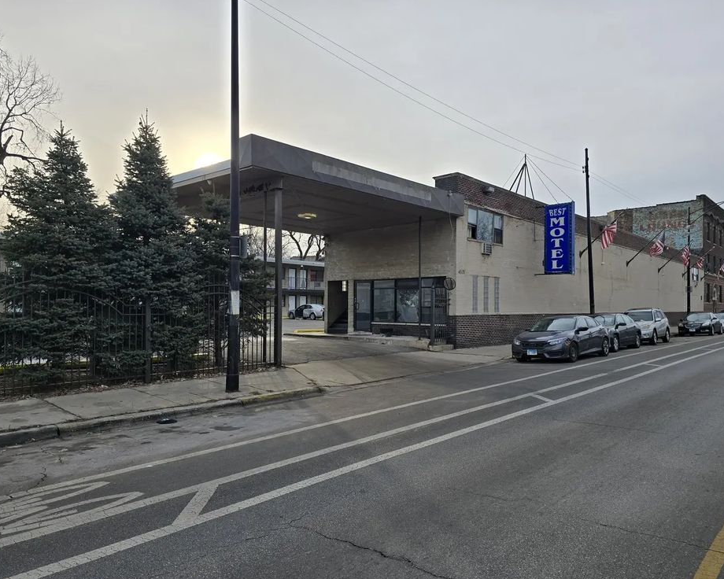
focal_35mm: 25
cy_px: 300
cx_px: 381
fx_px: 536
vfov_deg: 56.8
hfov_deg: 68.1
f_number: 1.7
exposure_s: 1/861
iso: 12
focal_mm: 6.3
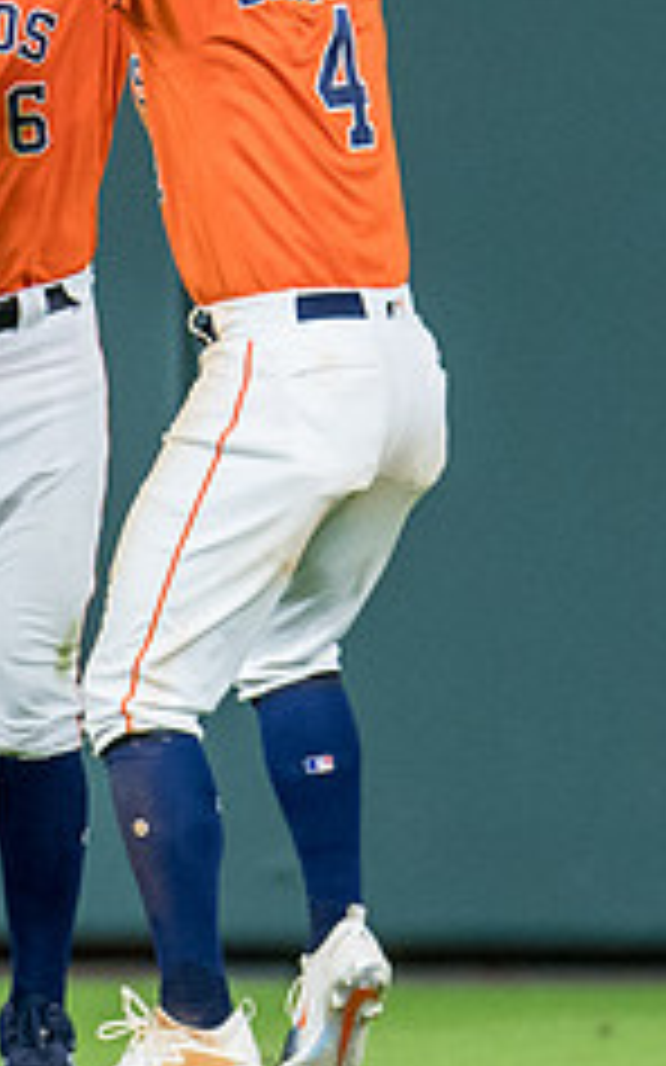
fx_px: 69073
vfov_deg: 0.9
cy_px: 78
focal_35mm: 2377
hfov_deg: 0.6
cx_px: -132
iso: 2500
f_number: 4
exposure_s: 1/1000
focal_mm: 400
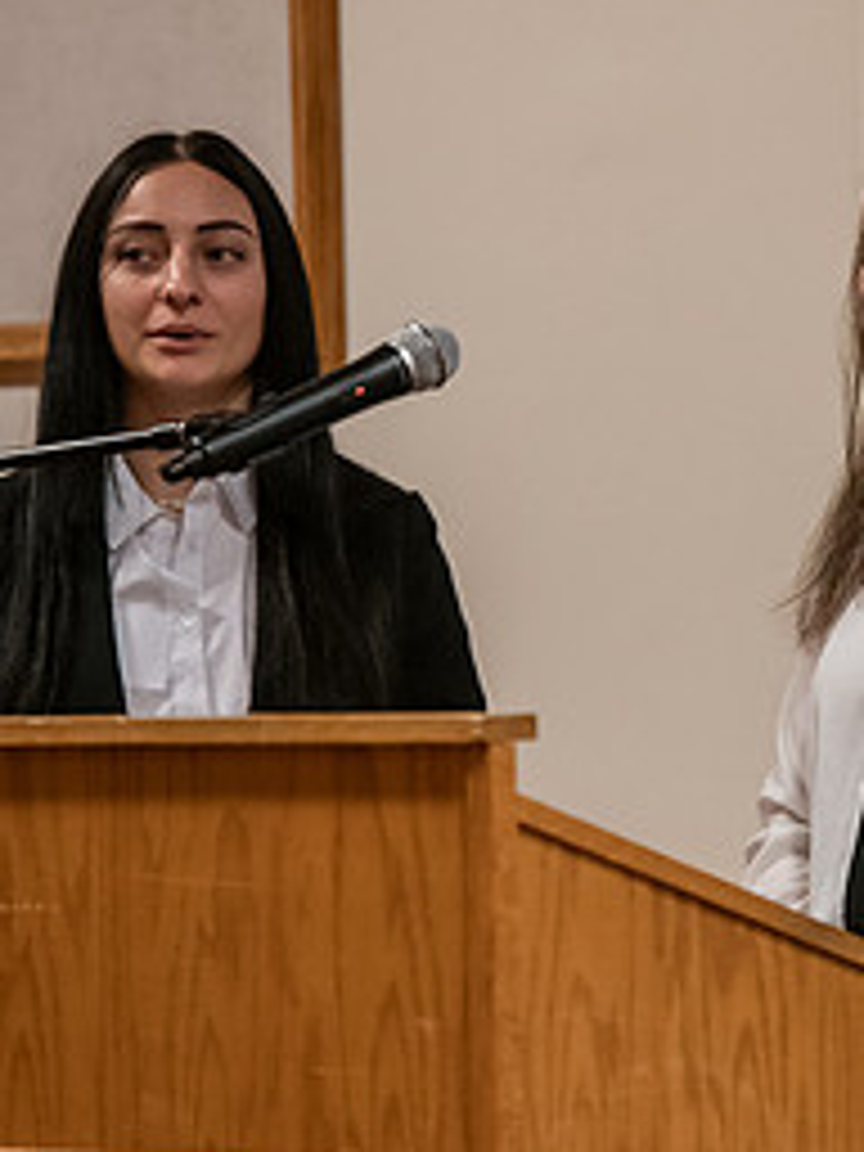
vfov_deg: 5.5
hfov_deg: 4.1
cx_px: 945
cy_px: 556
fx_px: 11981
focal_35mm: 360
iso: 2500
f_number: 3.2
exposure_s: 1/160
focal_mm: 165
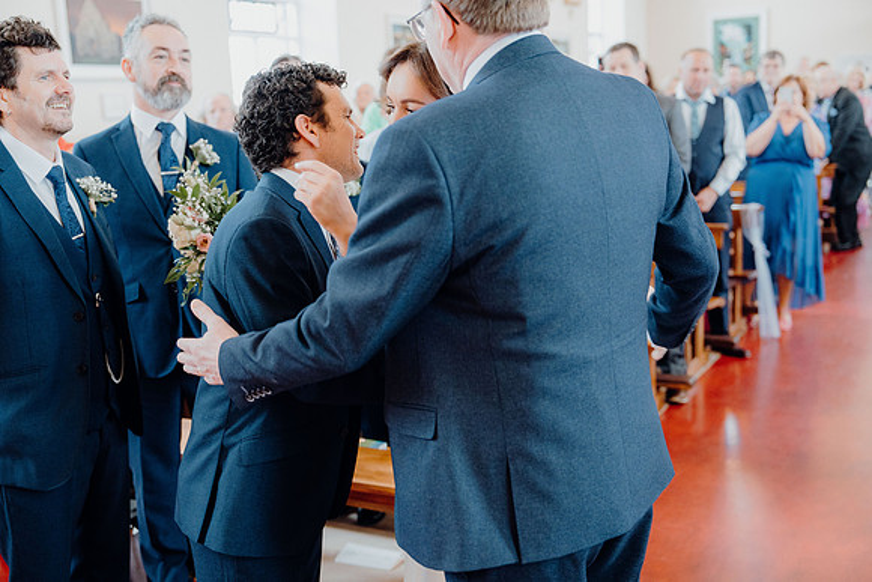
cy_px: 291
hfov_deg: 46.4
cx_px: 436
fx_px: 1018
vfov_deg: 31.9
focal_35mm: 42
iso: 2500
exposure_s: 1/200
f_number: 2.8
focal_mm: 42
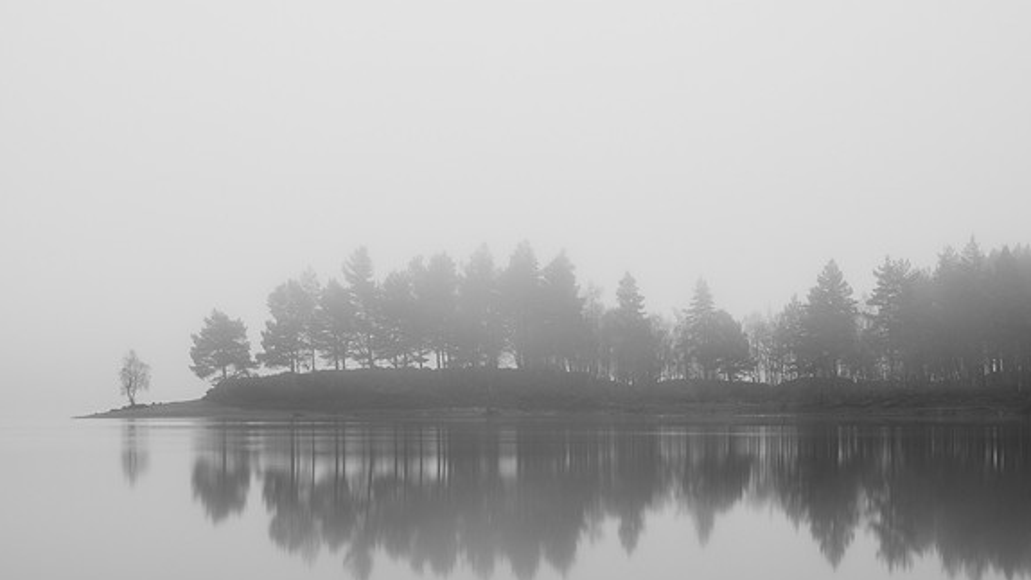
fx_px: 2406
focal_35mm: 88
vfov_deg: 13.7
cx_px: 519
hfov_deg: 24.2
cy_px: 326
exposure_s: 3.2
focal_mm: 40
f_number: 7.1
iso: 200
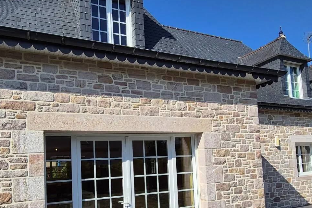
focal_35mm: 27
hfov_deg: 67.2
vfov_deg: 46.8
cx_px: 139
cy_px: 147
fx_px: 234
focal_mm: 2.2
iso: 50
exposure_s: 1/2744
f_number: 2.2
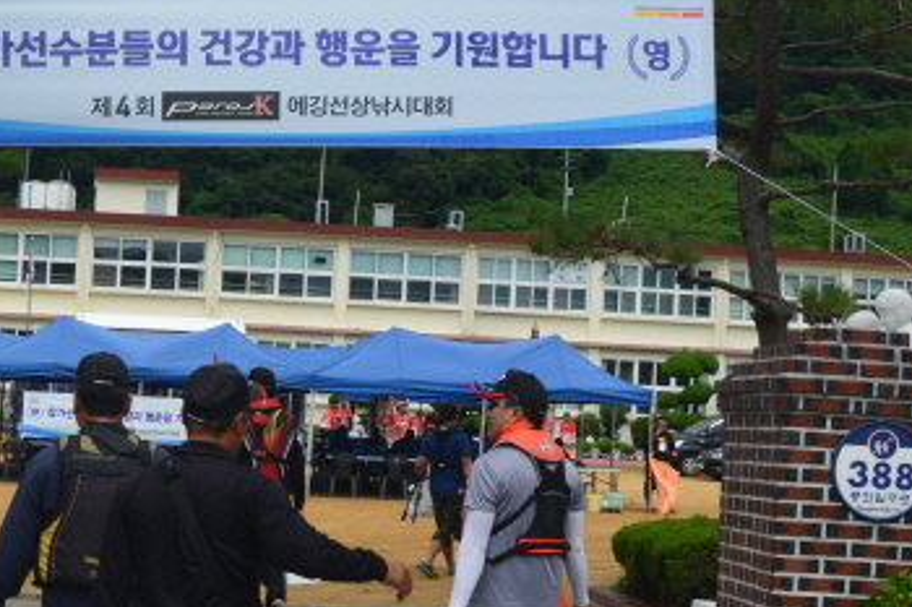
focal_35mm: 72
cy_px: 432
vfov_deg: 18.8
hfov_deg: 27.4
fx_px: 1823
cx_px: 156
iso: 280
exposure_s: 1/250
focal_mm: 24
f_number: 10
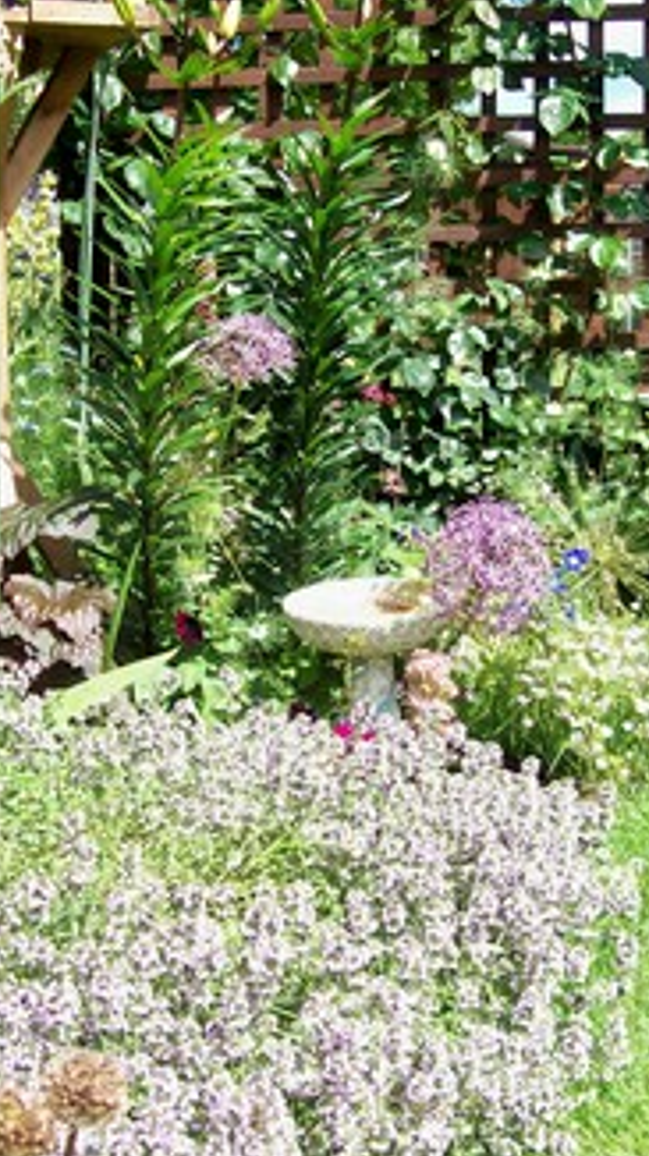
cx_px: 319
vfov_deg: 39.2
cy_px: 582
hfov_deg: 22.6
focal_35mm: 53
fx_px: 1624
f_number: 2.7
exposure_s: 1/628
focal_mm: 6
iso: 80
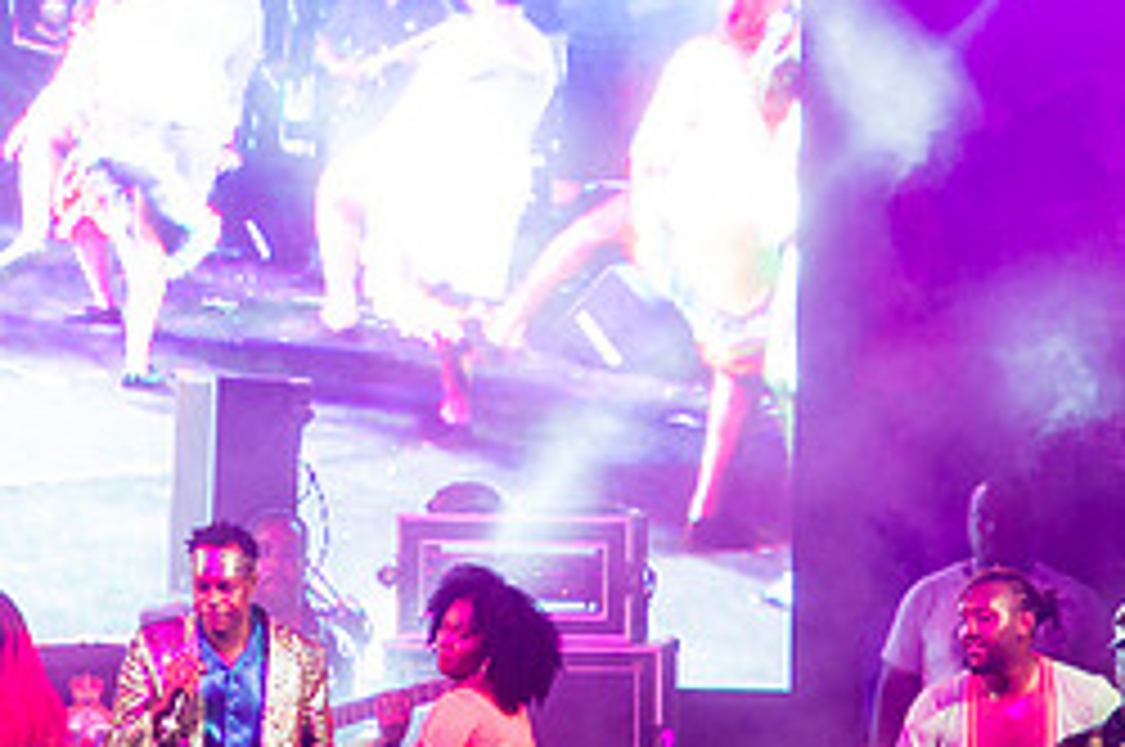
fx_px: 21035
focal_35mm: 674
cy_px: 558
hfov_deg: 3.1
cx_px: 360
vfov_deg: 2.0
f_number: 5.6
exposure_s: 1/160
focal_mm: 290
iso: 3200
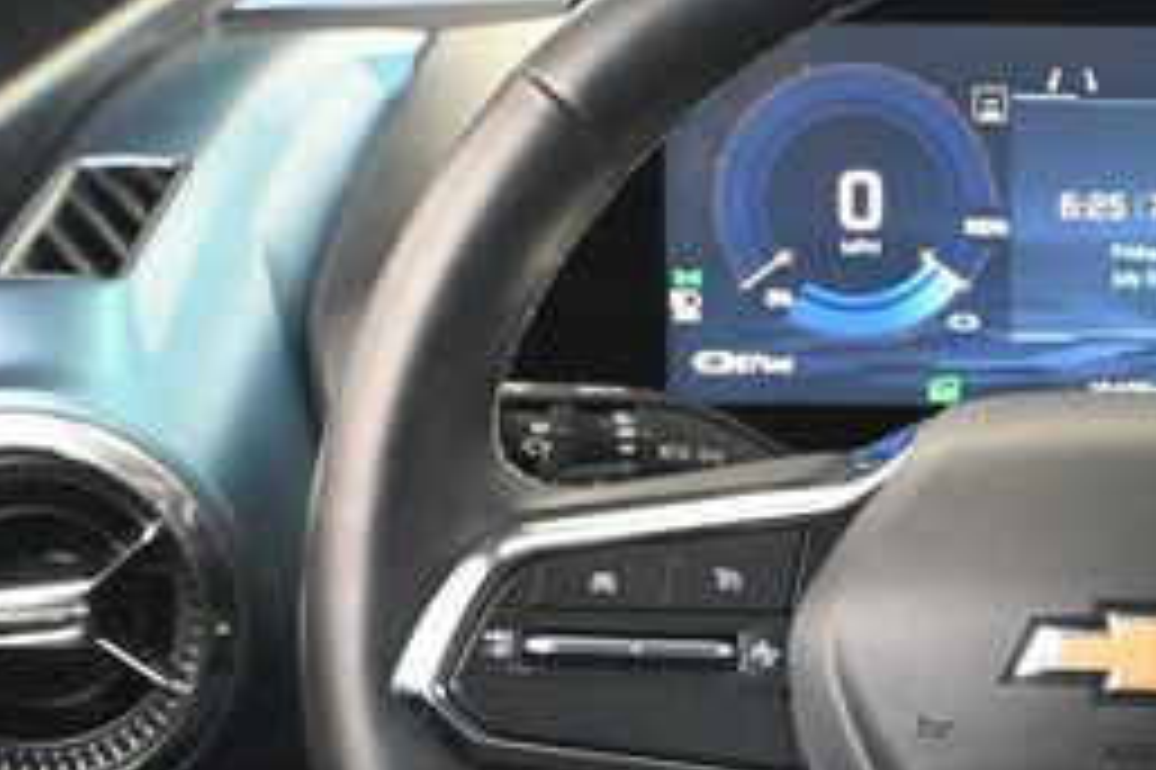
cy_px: 626
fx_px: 3473
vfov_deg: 12.6
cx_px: 1134
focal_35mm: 108
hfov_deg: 18.4
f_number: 4.8
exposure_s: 1/25
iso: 12800
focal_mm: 29
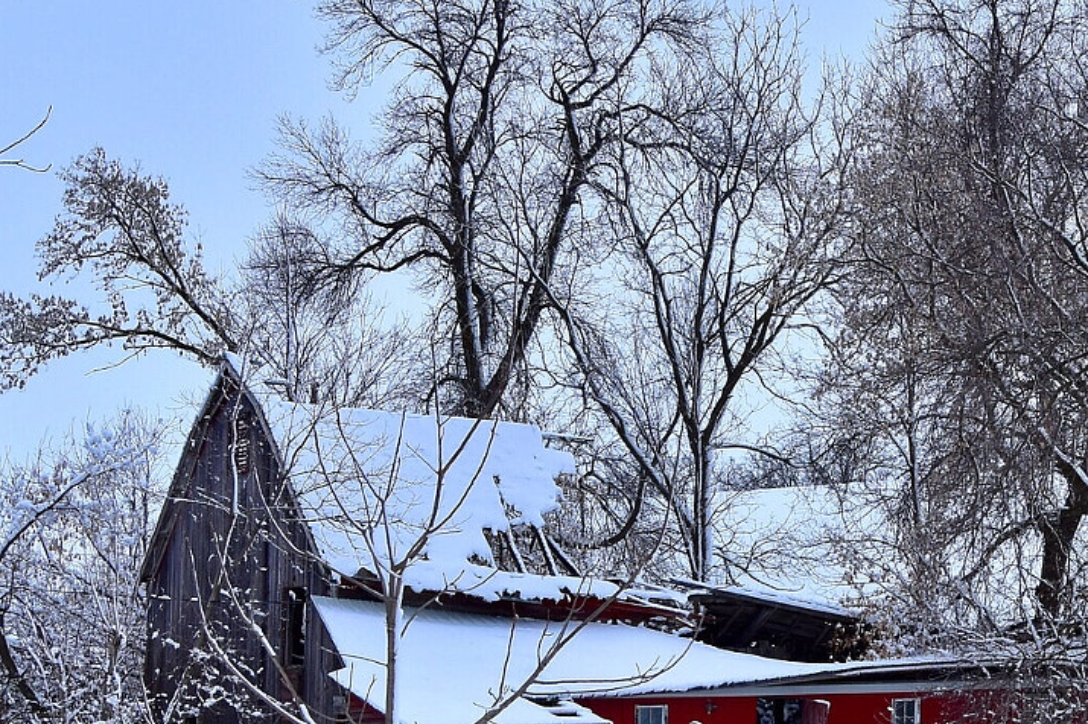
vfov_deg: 13.1
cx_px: 908
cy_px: 511
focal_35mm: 104
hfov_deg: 19.4
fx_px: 3145
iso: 360
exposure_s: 1/800
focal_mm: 31
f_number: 8
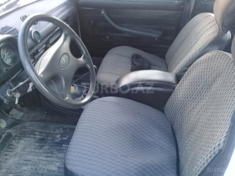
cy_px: 88
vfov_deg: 45.4
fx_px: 210
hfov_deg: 58.4
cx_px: 118
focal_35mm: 31
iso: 320
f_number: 2.2
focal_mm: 3.3
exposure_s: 1/17
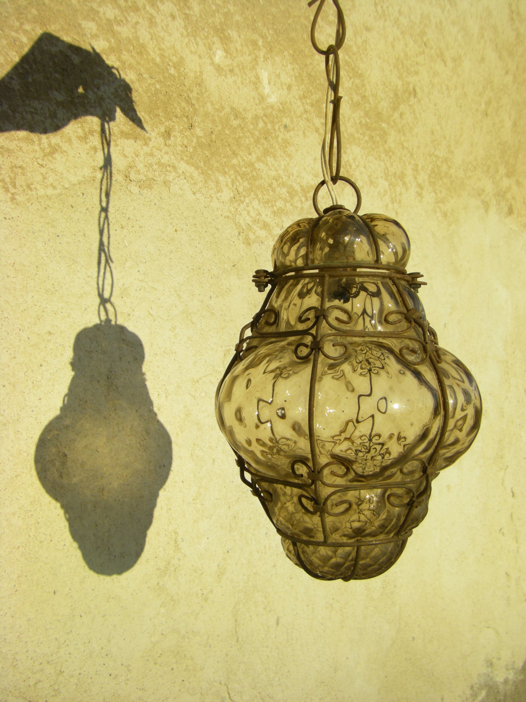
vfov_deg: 49.0
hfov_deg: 37.7
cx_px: 263
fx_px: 770
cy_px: 351
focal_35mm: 38
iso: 64
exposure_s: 1/250
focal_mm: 6.3
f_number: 7
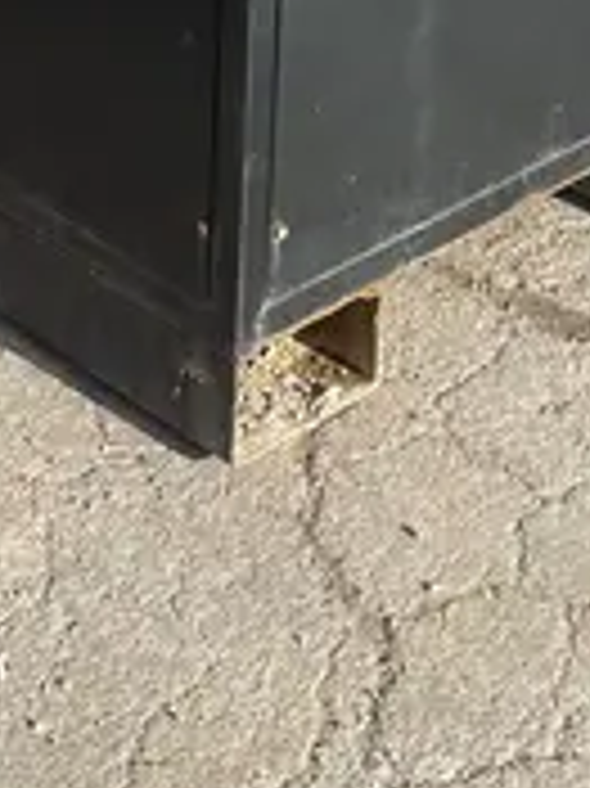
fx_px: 2480
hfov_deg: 13.4
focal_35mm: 109
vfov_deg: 15.4
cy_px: -664
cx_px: 50
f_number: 1.6
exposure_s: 1/1825
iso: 32
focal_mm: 4.2
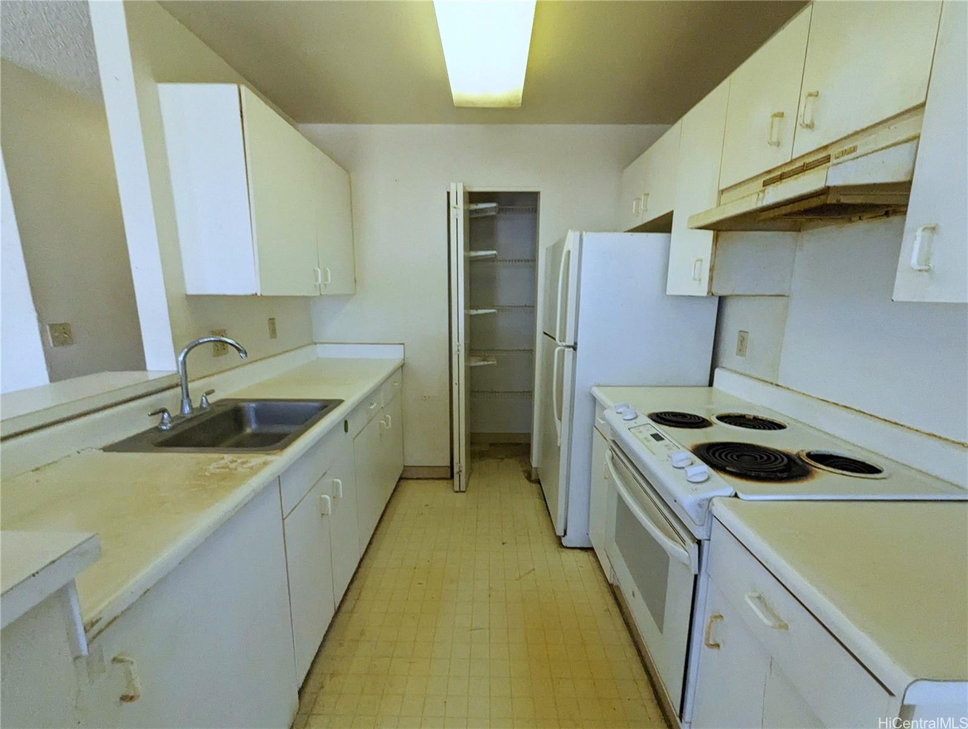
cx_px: 484
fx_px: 364
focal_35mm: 13
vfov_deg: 90.1
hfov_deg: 106.1
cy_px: 364
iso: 205
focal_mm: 1.95
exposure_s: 1/120
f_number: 2.2
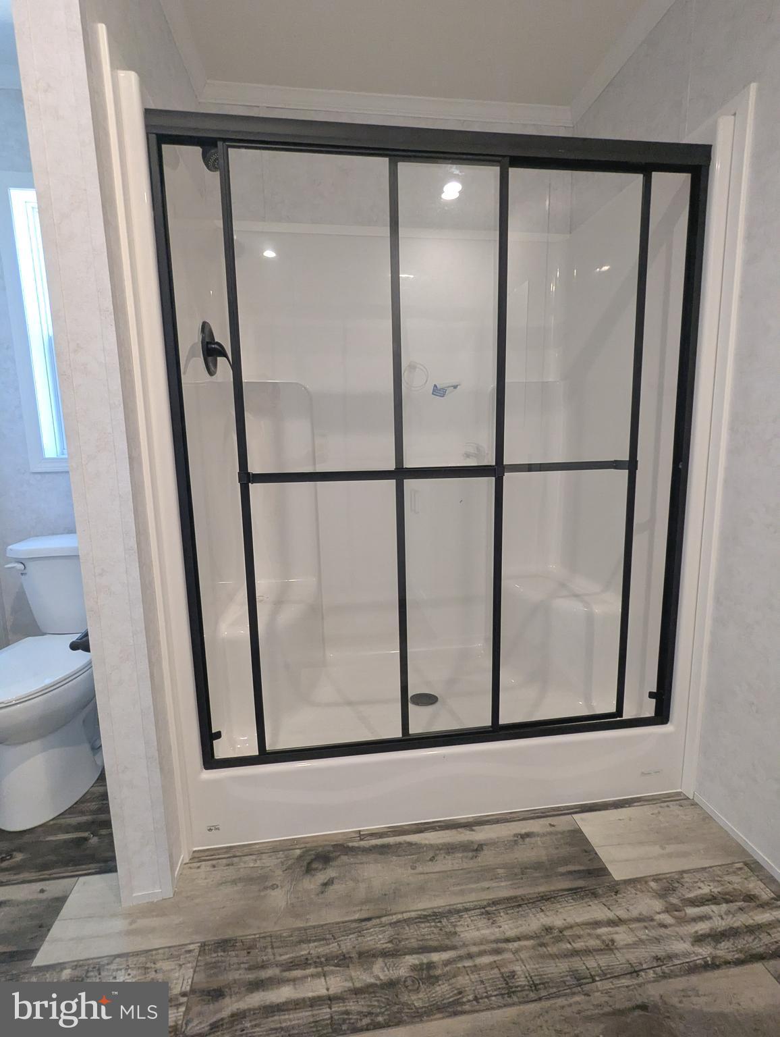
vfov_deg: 94.4
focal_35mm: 16
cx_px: 390
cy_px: 518
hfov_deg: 78.2
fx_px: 480
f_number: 2.2
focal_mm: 2.35
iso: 351
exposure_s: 1/120
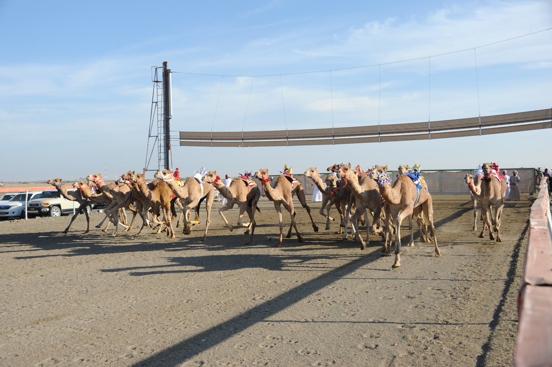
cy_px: 184
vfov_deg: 30.5
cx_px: 276
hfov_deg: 44.5
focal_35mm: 44
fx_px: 674
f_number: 5.6
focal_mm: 44
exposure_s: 1/800
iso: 250
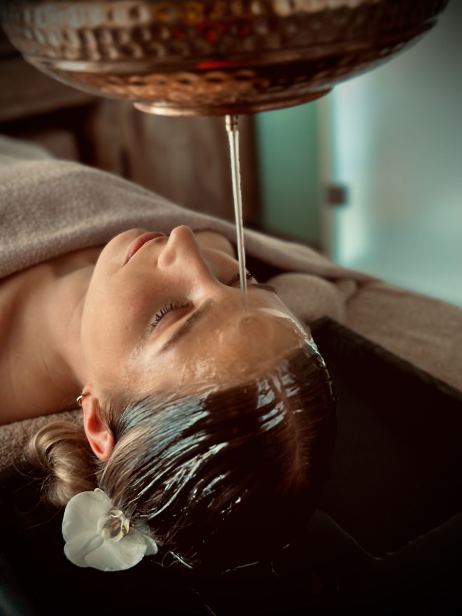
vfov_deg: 39.7
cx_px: 231
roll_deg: +4.1
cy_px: 308
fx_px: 854
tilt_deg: -24.7
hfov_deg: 30.3
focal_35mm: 48
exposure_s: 1/33
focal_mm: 6.86
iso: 400
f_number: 1.78
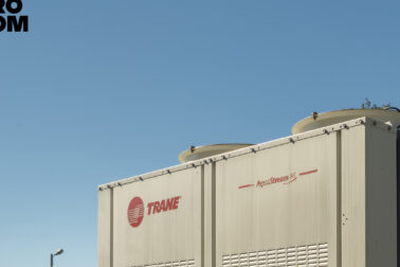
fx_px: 722
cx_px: 432
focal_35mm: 65
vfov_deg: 19.6
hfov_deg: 28.4
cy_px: 325
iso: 100
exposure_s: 1/125
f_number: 9
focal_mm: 24
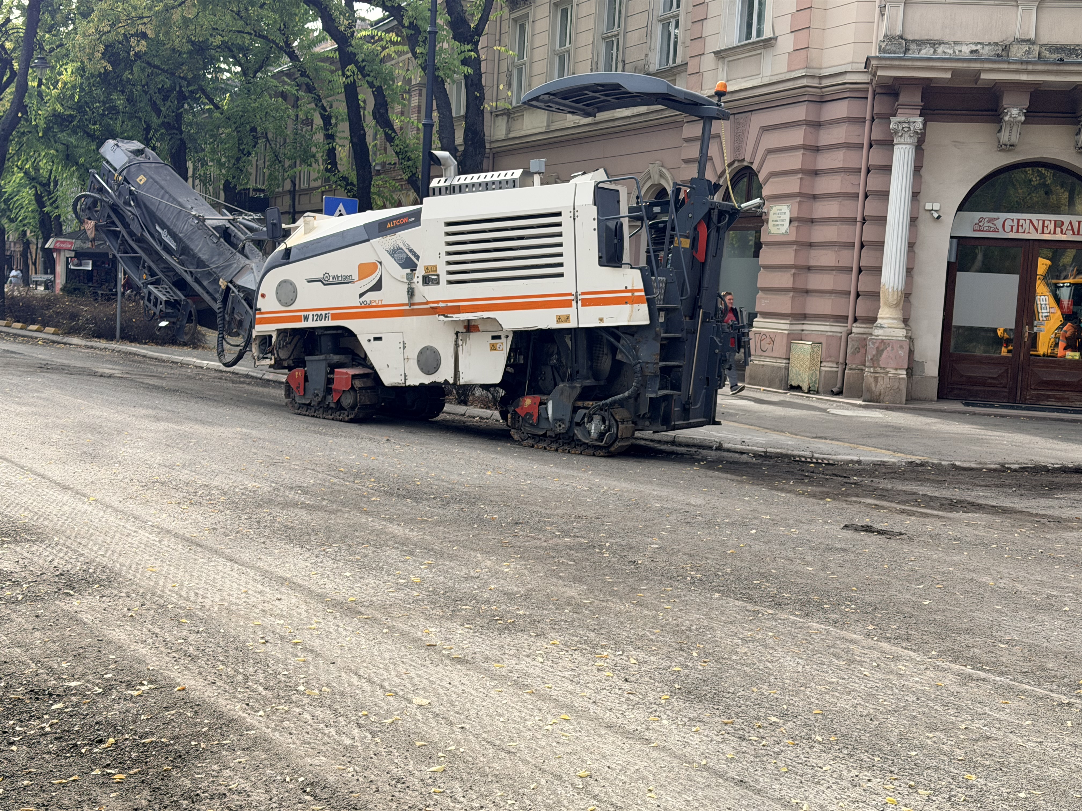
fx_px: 1500
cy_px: 406
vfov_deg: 30.3
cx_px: 541
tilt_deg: -3.8
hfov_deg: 39.7
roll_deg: -2.0
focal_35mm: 48
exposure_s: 1/1543
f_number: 1.78
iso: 64
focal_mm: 6.76
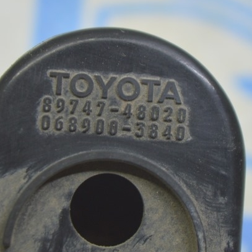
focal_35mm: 176
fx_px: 1450
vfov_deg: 9.9
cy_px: 105
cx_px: 109
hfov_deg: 9.9
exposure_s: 1/20
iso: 400
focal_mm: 55
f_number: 5.6
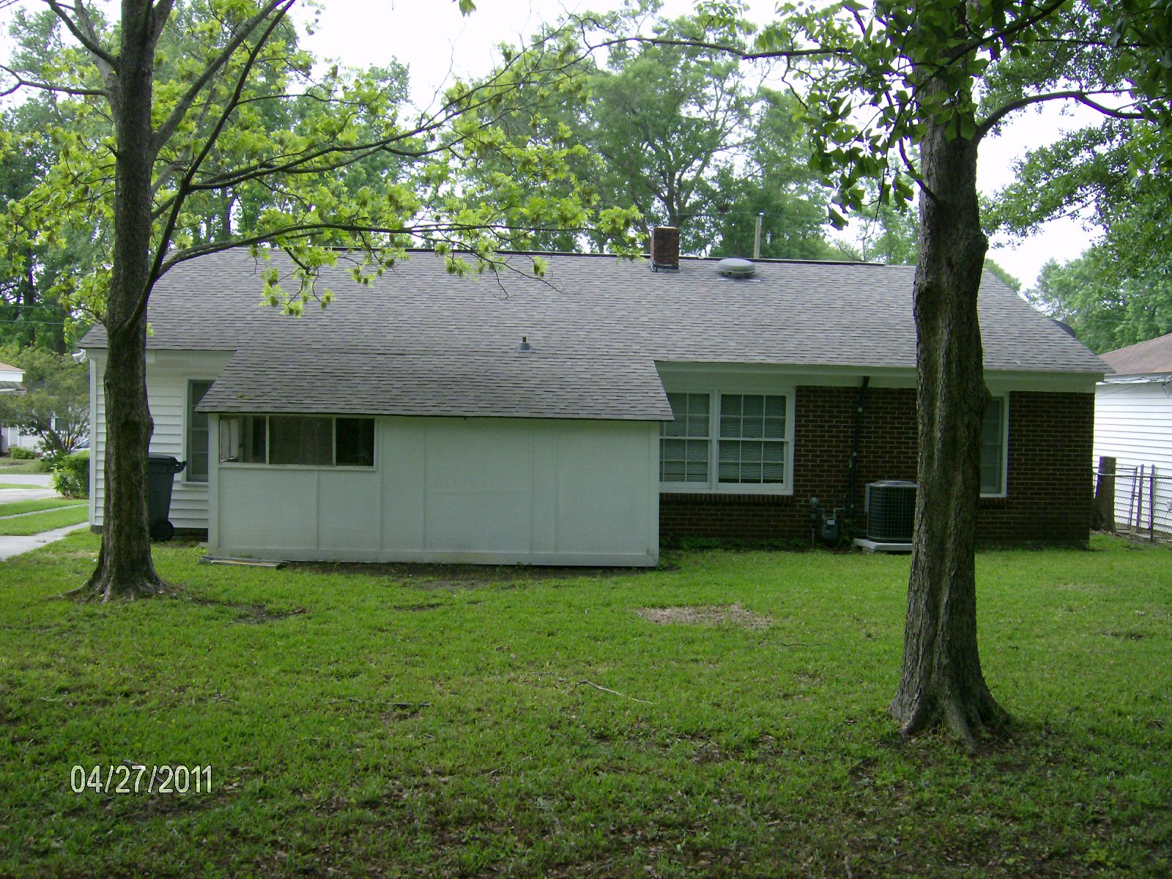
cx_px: 586
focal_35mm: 36
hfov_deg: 51.4
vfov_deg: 39.7
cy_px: 440
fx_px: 1219
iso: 100
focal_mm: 6
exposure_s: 1/229
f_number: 4.7
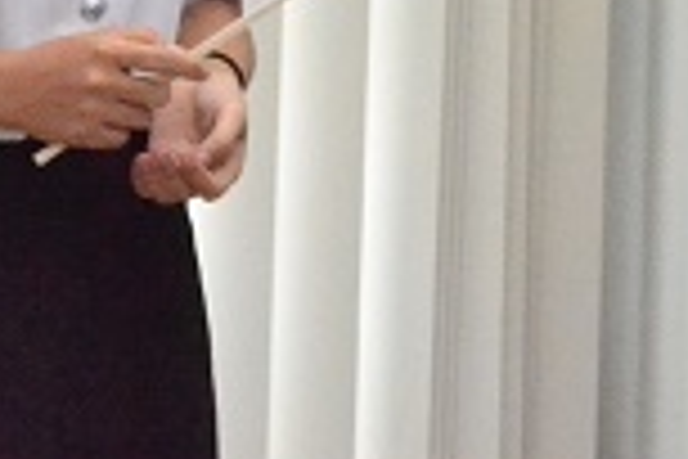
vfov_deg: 3.2
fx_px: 8229
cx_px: 1034
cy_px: -578
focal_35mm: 431
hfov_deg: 4.8
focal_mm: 55
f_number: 9
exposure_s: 1/320
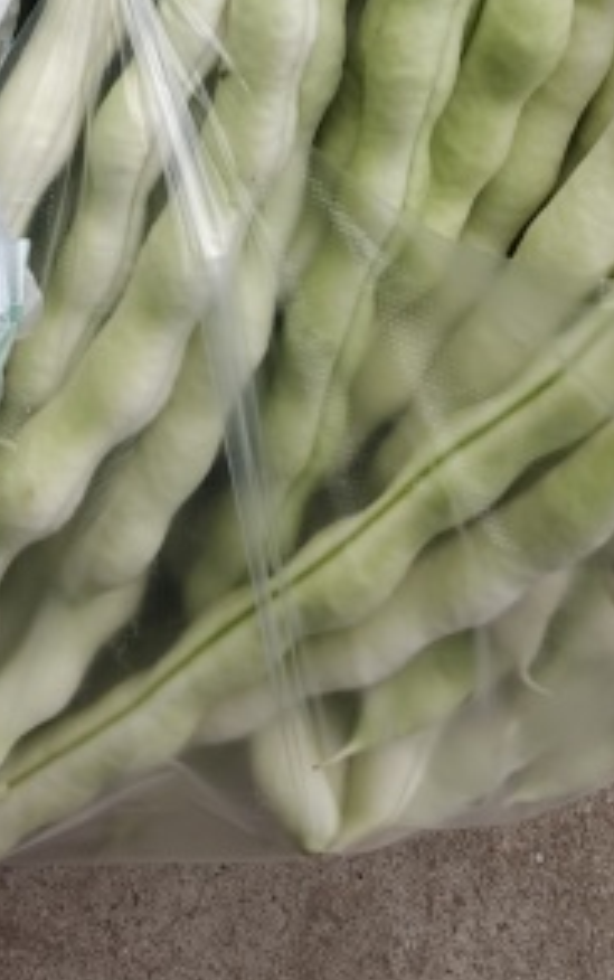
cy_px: -482
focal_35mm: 89
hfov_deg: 14.3
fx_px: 2378
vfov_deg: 20.1
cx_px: -77
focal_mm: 6.06
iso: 50
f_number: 1.6
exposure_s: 1/483
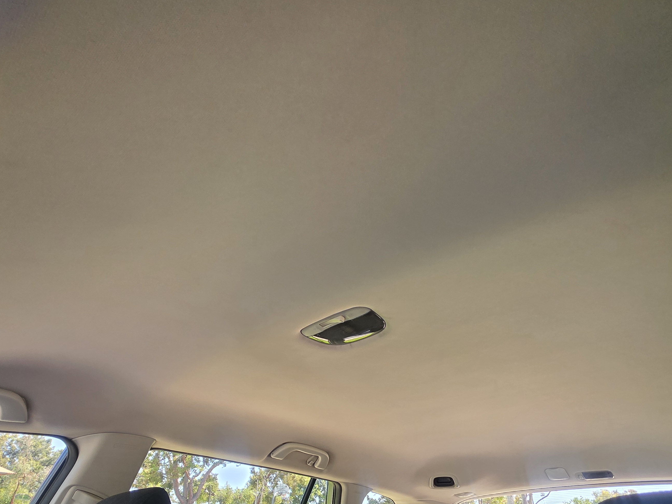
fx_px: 388
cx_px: 336
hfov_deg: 81.7
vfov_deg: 62.5
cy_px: 373
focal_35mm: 20
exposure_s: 1/120
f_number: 1.9
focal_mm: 2.2
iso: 160
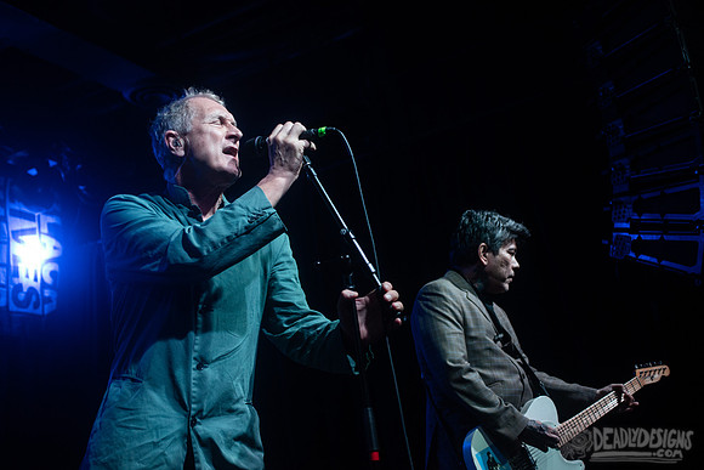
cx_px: 352
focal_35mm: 52
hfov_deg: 38.2
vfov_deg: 26.0
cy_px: 235
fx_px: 1017
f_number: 3.2
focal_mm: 52
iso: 2000
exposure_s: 1/160
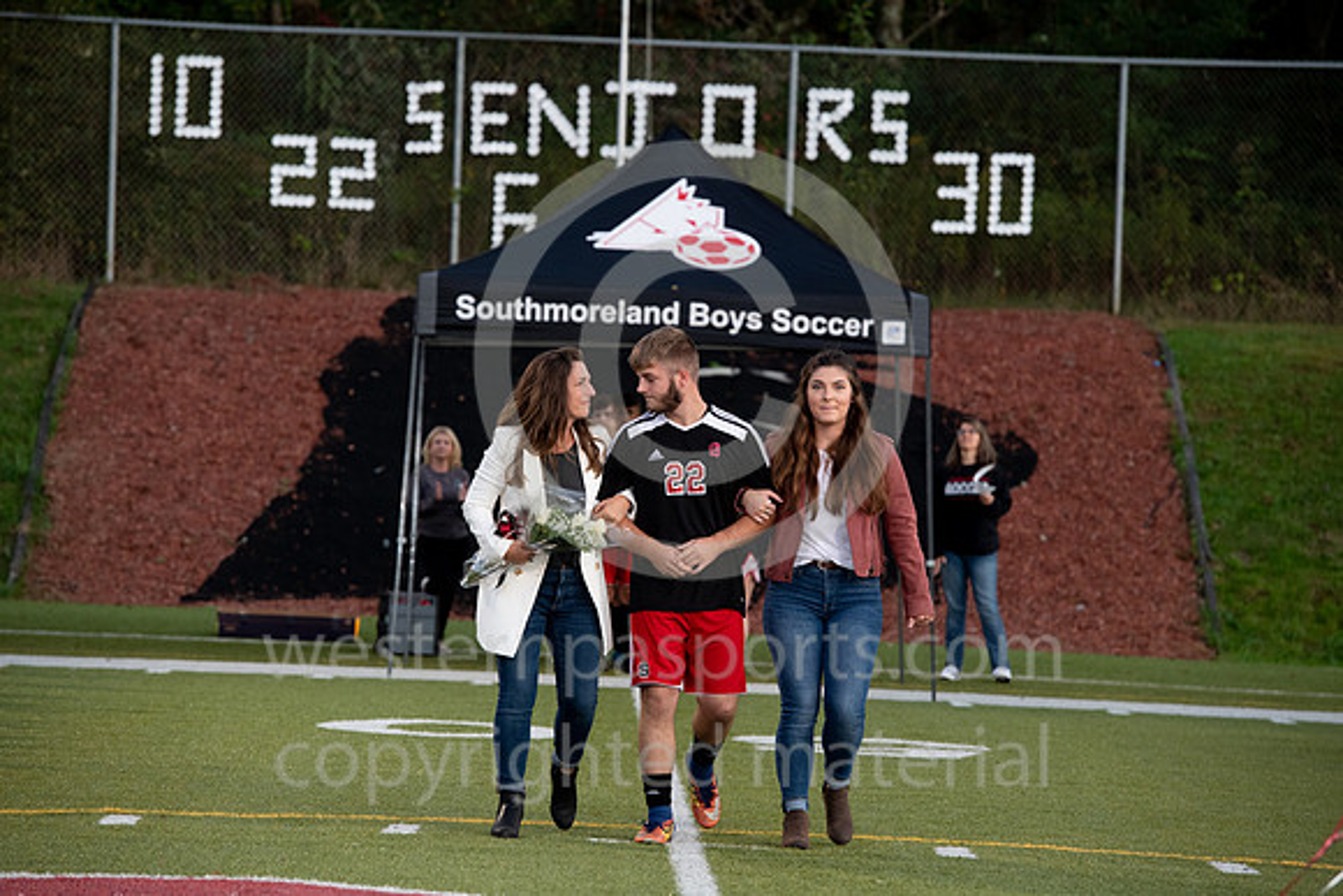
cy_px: 448
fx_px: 6530
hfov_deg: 11.7
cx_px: 672
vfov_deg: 7.9
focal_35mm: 175
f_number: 5.6
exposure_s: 1/250
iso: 1000
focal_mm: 175
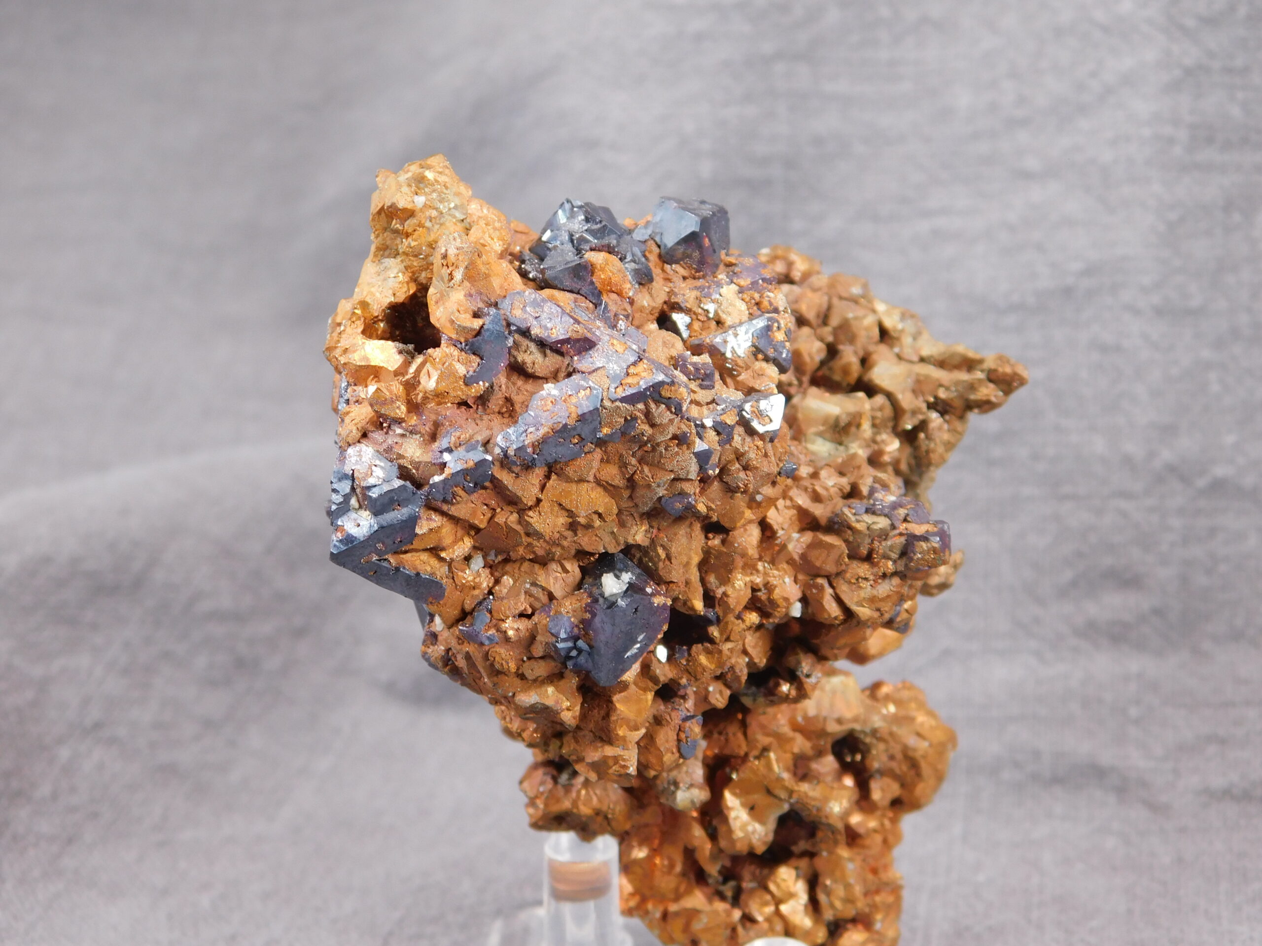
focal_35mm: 59
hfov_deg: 32.7
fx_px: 2151
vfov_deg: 24.8
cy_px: 473
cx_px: 631
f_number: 4
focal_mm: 10.4
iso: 125
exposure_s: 1/80
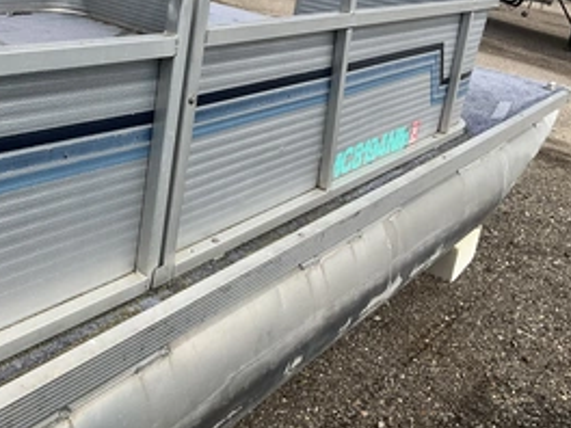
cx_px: 192
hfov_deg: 42.4
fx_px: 726
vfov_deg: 32.8
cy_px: 173
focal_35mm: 44
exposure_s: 1/1412
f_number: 1.8
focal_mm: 3
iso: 25
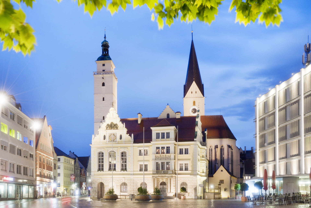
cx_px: 156
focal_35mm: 32
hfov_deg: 58.7
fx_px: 277
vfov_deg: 41.1
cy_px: 104
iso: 400
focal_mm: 32
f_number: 8
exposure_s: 2
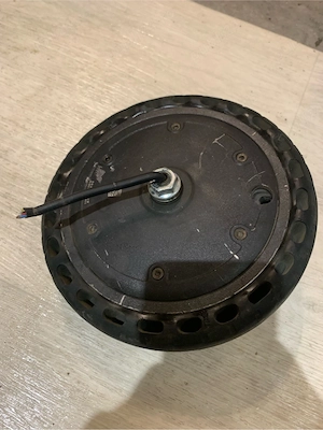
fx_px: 323
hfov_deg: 53.1
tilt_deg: -68.1
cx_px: 162
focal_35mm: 26
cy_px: 215
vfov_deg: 67.3
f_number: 1.8
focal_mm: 4.25
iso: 250
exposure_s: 1/50
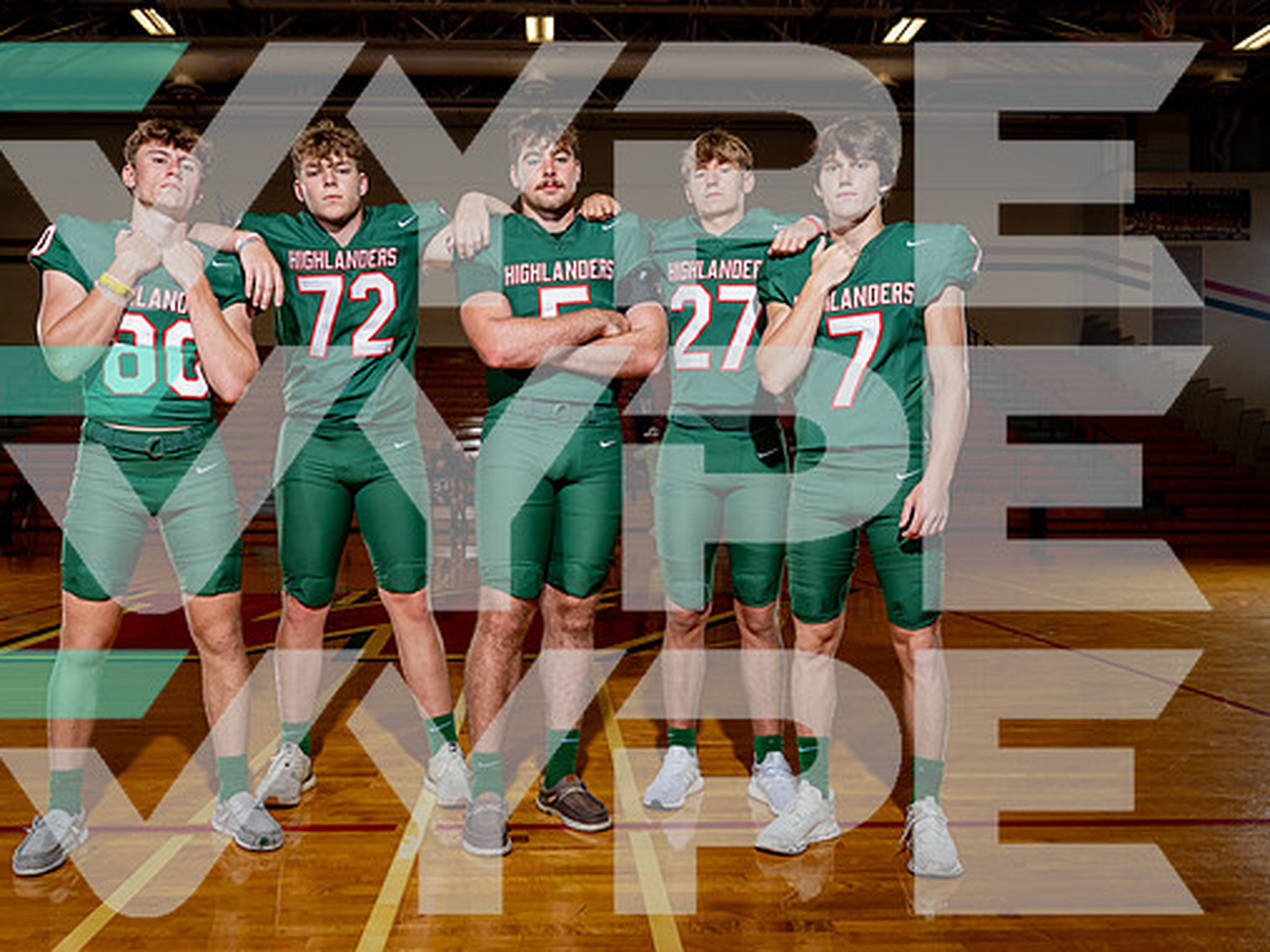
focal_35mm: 32
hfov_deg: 56.7
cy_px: 480
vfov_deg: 44.1
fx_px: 1174
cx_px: 574
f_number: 5.6
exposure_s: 1/250
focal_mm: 29
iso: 250
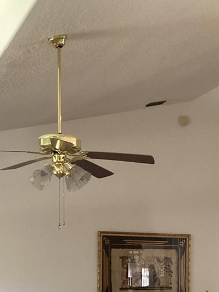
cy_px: 282
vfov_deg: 26.5
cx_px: 113
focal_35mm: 70
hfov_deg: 21.0
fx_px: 590
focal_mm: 3.3
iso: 400
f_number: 2.4
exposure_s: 1/30
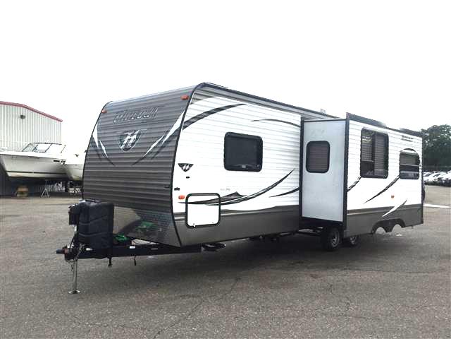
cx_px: 226
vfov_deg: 45.4
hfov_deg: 58.4
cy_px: 170
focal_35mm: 31
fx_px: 404
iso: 25
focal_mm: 3.3
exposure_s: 1/769
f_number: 2.4
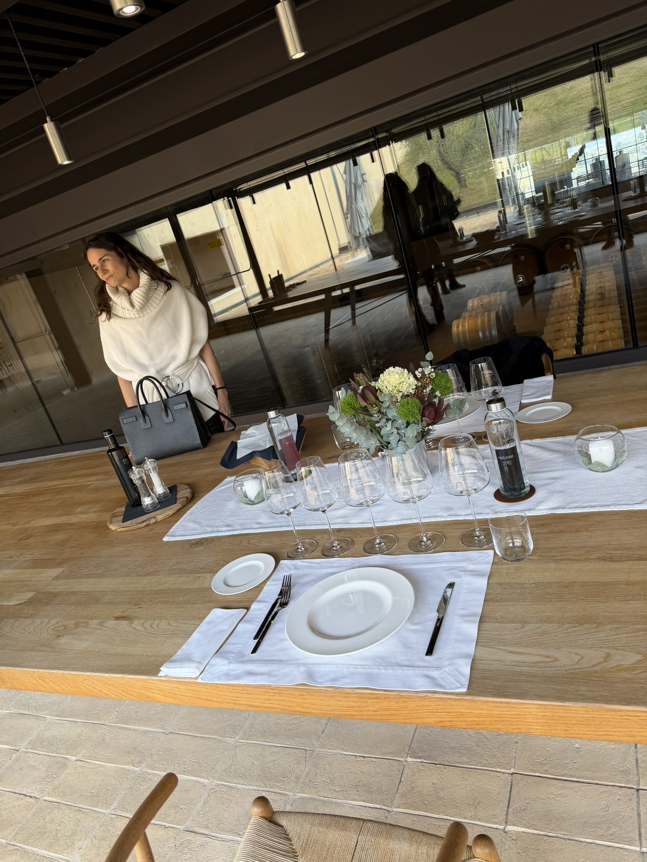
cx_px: 324
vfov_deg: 71.6
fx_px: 598
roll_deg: +17.5
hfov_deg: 56.8
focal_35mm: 24
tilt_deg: -18.3
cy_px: 431
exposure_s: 1/121
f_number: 1.78
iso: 50
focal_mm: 6.76
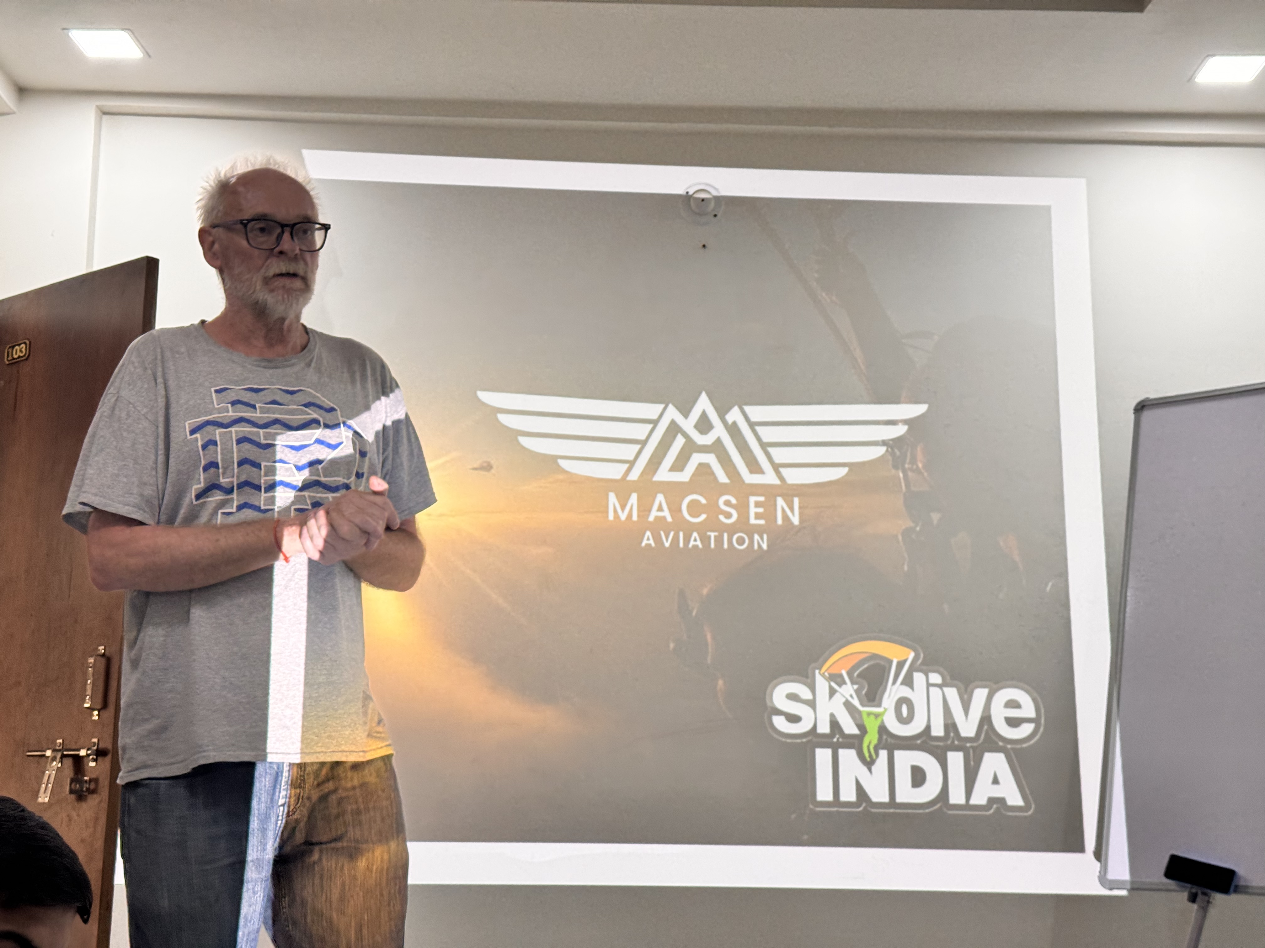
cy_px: 474
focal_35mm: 48
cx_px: 632
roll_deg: +0.0
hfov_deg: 39.7
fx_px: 1754
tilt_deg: +12.0
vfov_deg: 30.3
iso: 50
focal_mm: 6.76
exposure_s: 1/50
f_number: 1.78
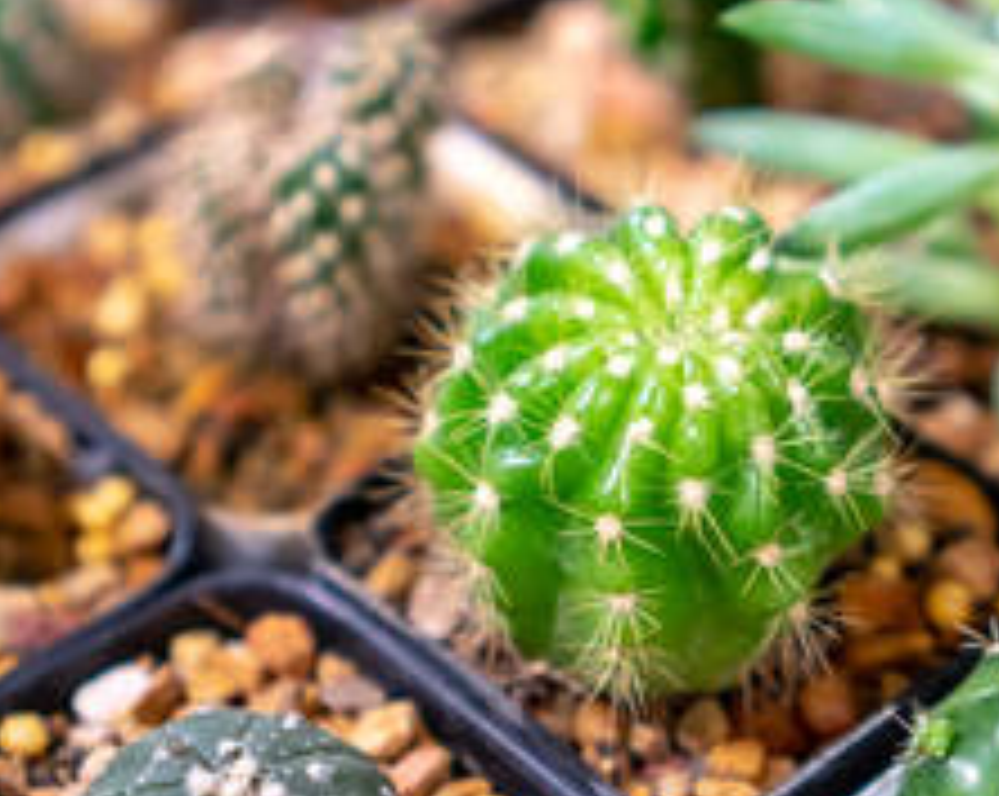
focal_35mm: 100
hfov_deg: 19.2
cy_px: 414
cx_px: 598
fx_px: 2951
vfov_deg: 15.4
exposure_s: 1/60
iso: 1000
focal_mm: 35
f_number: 2.5
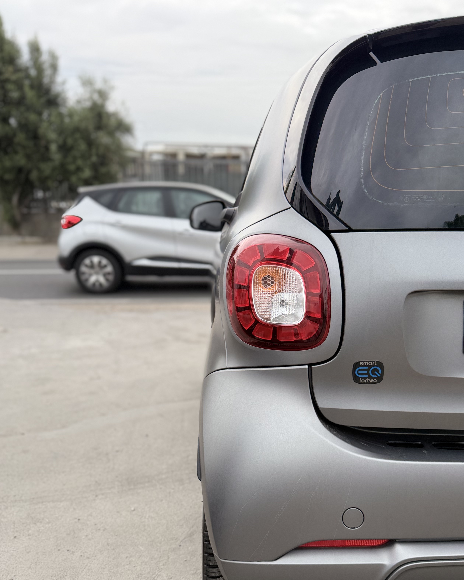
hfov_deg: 48.4
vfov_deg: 57.9
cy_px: 370
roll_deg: +0.0
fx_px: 515
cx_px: 261
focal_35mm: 30
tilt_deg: -17.6
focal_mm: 6.76
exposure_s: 1/365
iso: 100
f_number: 1.78
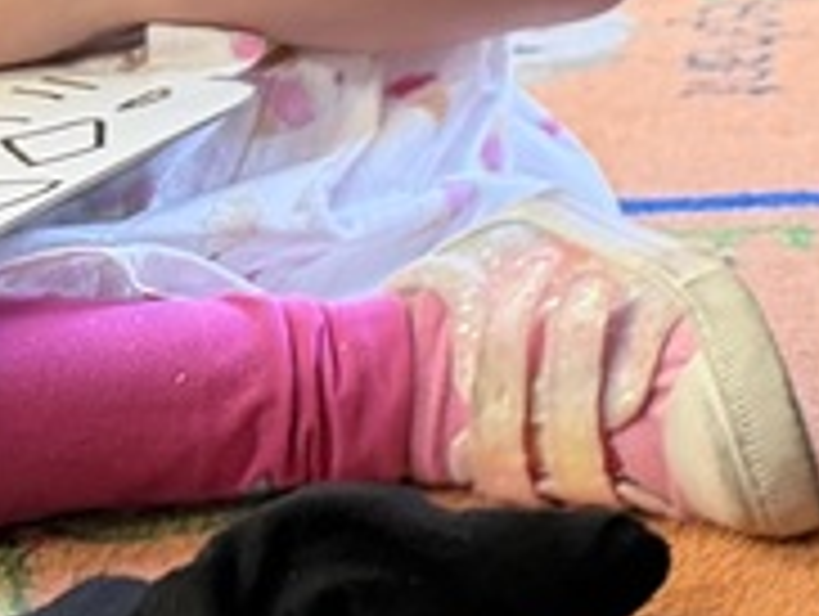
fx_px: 3198
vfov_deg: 10.7
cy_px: -274
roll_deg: -3.4
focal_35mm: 135
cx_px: 2174
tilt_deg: -8.8
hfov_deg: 11.2
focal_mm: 6.76
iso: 640
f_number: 1.78
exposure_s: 1/40
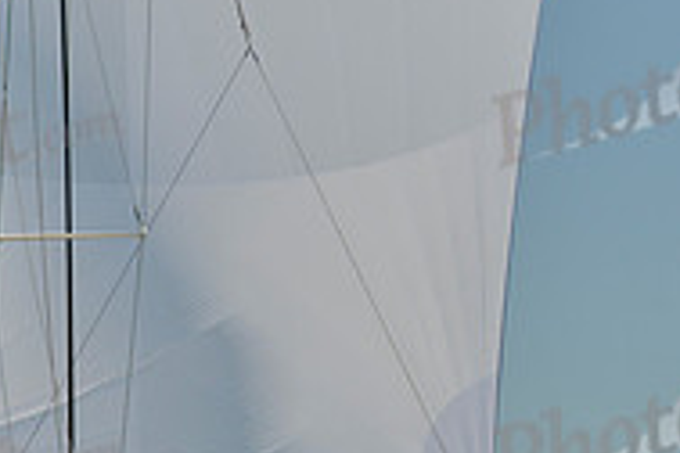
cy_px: 642
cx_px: 309
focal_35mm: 215
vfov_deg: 6.3
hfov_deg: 9.6
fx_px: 4061
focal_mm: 70
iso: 200
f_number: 6.3
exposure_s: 1/640
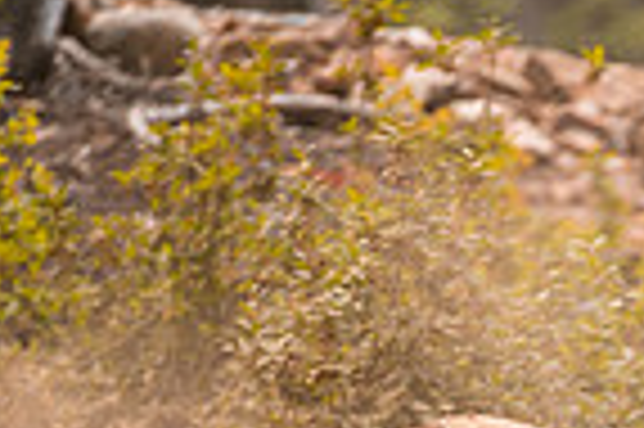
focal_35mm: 809
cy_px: 689
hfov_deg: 2.5
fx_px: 14455
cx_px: 1036
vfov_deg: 1.7
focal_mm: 200
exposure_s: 1/1600
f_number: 2.8
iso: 450
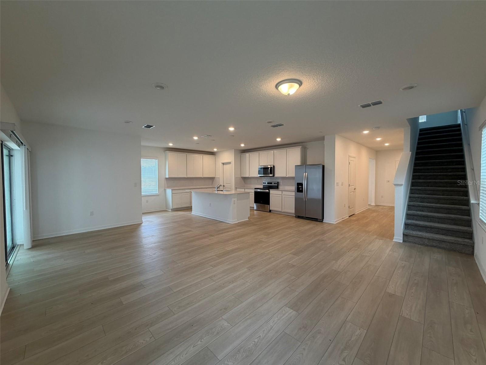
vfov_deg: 85.7
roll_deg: +0.1
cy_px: 182
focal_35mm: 14
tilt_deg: -1.8
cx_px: 243
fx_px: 197
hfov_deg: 102.1
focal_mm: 2.22
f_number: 2.2
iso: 160
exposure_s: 1/120
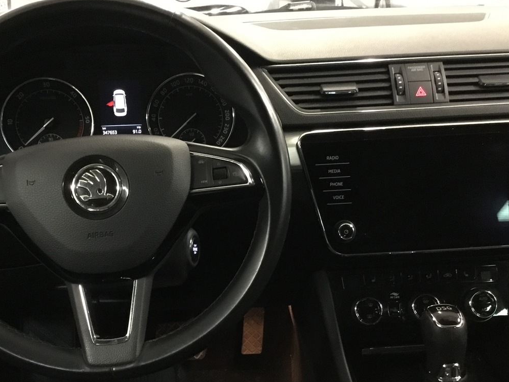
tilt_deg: -24.7
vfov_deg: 32.0
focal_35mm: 45
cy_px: 247
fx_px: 662
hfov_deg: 42.1
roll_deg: +2.4
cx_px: 237
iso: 500
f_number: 2.4
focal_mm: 3.3
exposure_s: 1/17
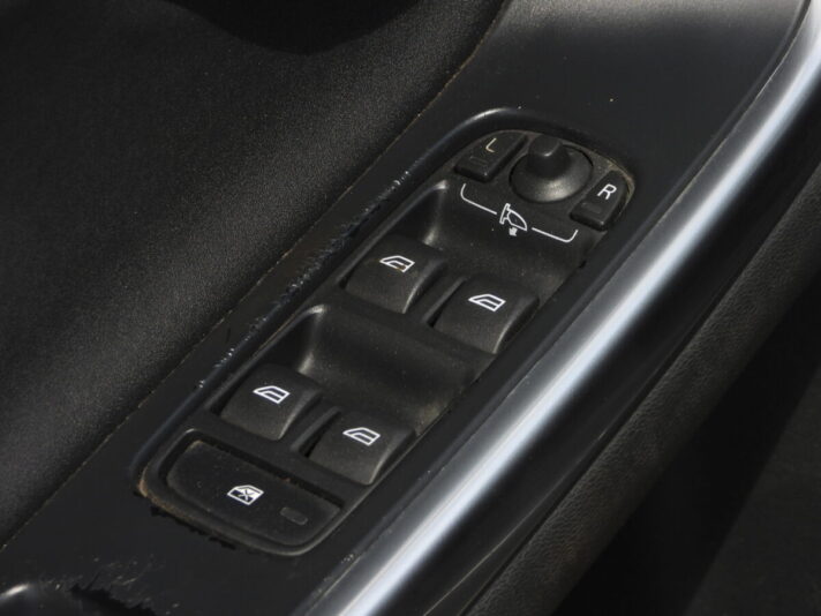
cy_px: 308
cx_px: 410
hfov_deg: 11.6
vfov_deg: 8.7
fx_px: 4032
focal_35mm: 170
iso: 100
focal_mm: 30.5
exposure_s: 1/125
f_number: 4
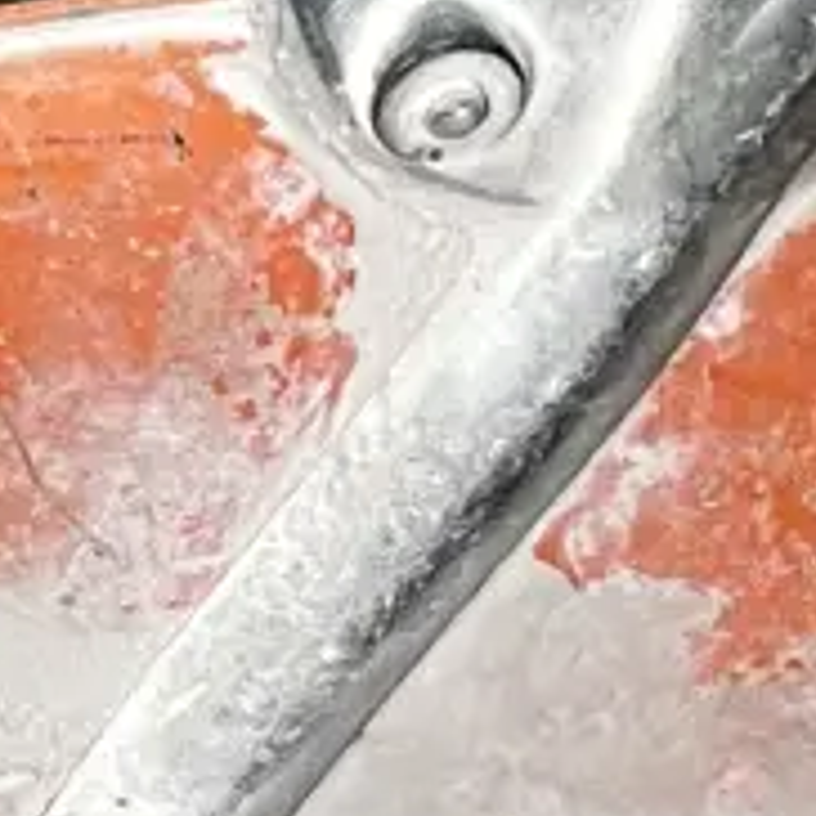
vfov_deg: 7.1
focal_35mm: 243
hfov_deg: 6.6
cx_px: -1619
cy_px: 1063
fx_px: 6481
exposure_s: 1/50
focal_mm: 5.1
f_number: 1.6
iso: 100
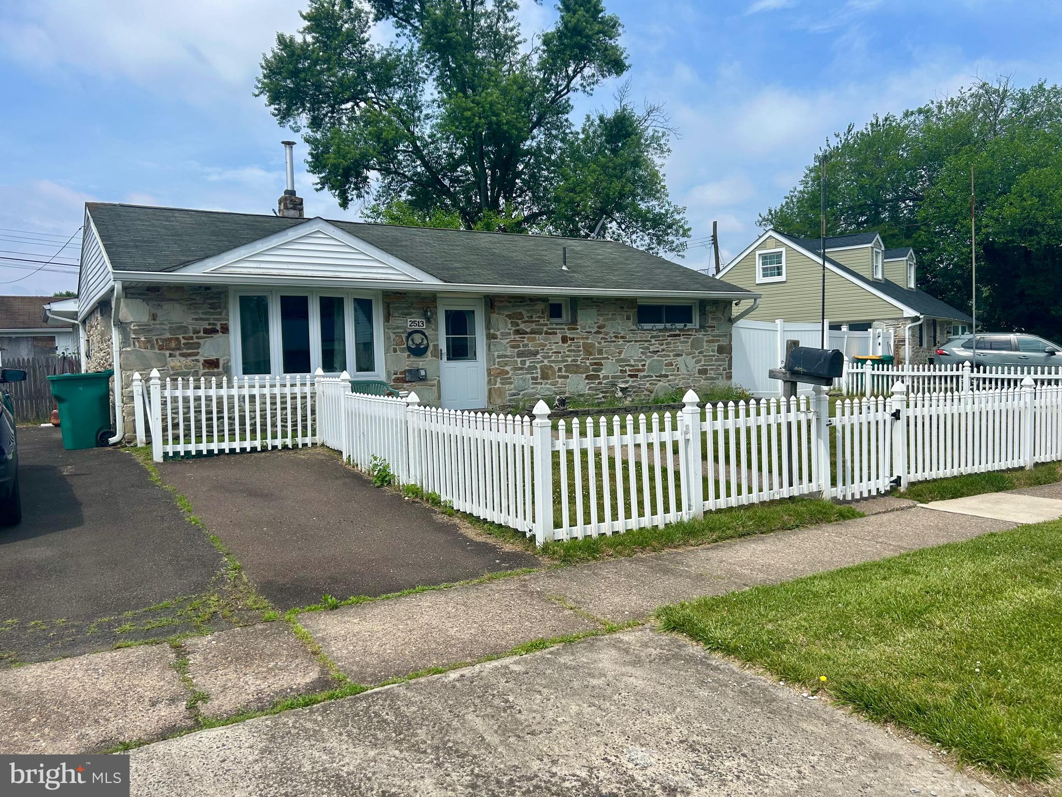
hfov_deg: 67.3
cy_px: 398
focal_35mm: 26
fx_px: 798
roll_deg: +3.4
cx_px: 531
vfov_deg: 53.1
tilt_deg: -2.0
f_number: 1.5
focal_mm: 5.7
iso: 50
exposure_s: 1/5076
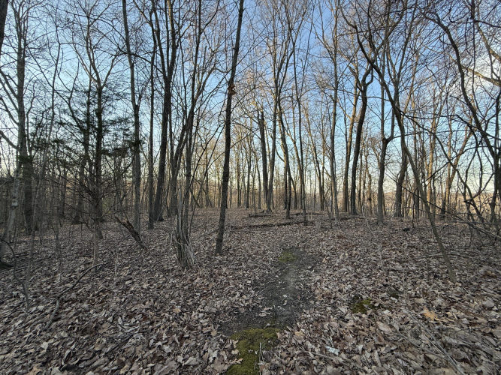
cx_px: 250
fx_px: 203
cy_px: 188
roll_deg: +0.2
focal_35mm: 14
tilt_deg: +2.3
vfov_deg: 85.7
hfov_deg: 102.1
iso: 50
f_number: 2.2
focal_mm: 2.22
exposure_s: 1/235
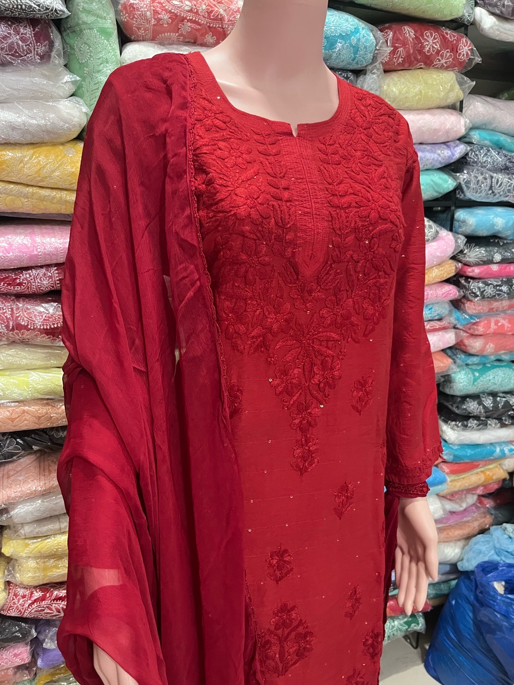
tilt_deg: -15.3
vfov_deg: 67.3
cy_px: 342
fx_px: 515
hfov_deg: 53.1
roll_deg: +2.0
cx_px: 257
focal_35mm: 26
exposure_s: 1/50
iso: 500
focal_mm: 5.1
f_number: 1.6
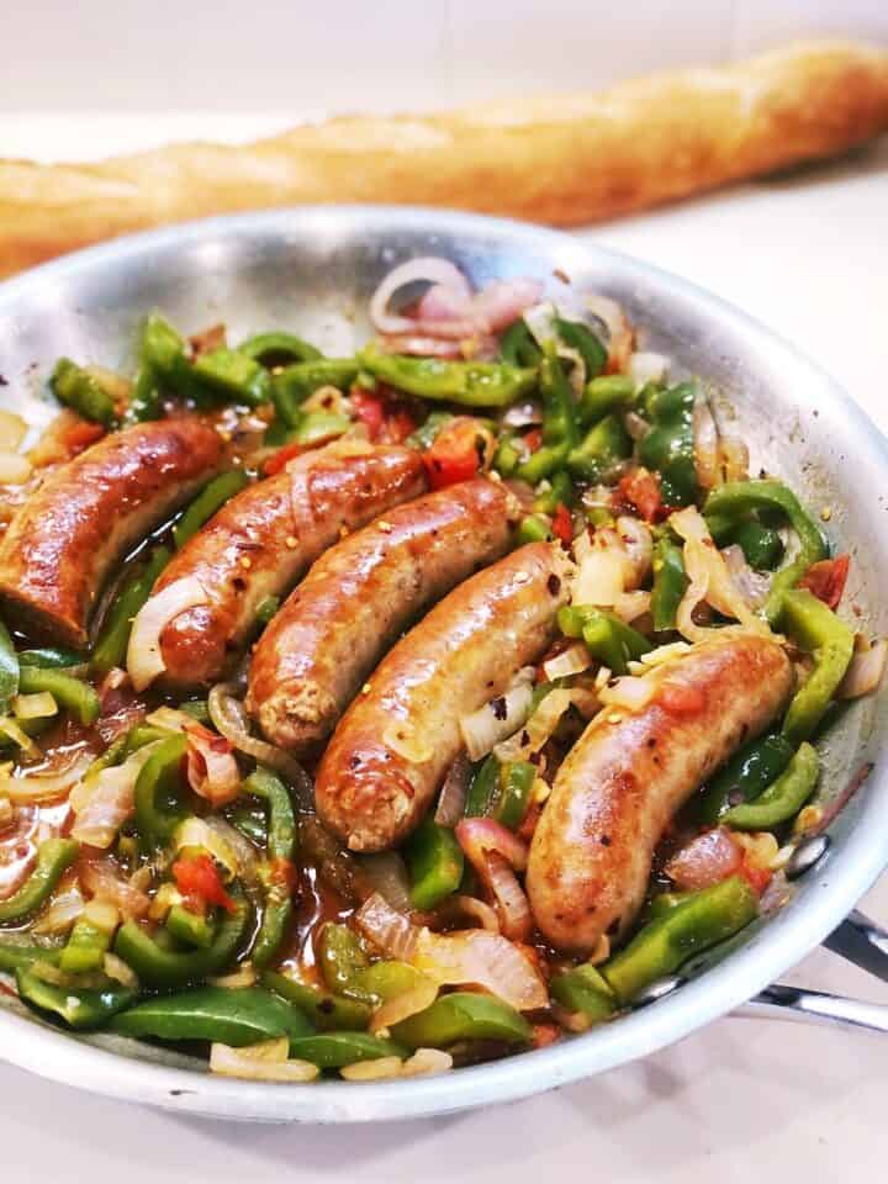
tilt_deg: -45.7
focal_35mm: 57
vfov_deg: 33.8
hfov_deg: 25.7
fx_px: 1950
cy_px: 592
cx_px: 444
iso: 80
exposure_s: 1/30
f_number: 2.8
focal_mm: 6.6
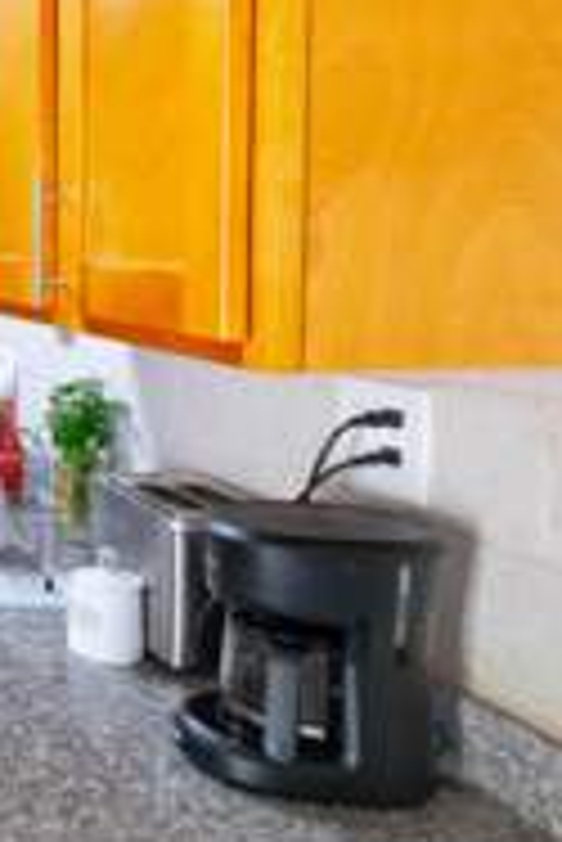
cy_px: 324
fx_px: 958
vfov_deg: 47.0
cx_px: -436
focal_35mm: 41
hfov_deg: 21.7
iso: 2500
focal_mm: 10.5
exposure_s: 1/125
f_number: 4
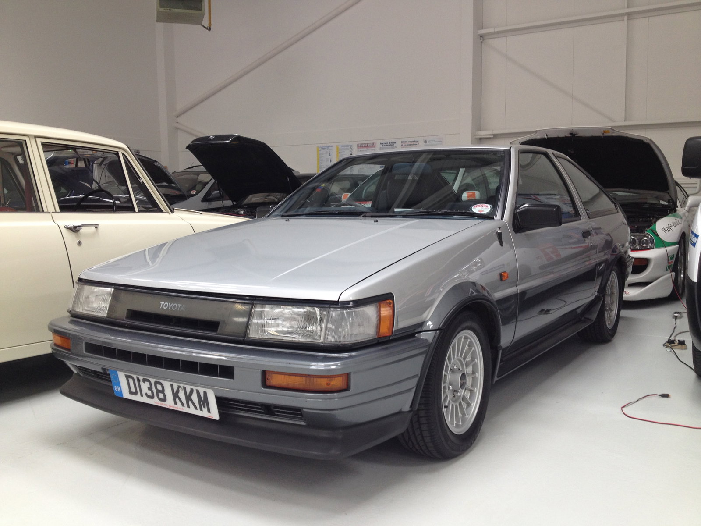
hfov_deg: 52.6
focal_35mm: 35
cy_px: 263
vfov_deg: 40.7
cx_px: 350
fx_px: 709
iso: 64
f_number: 2.4
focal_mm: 4.28
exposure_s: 1/60
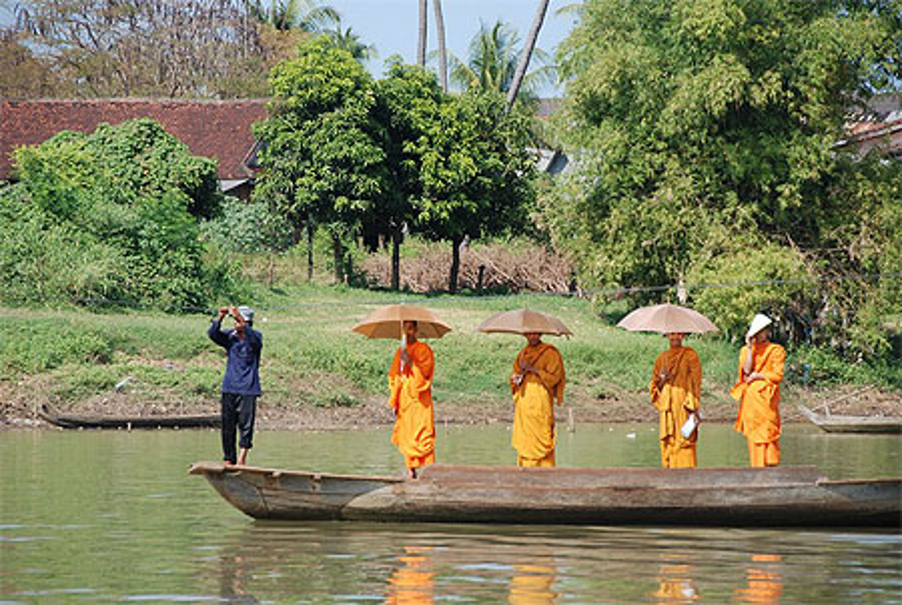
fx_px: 5084
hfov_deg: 10.1
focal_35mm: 202
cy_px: 302
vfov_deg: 6.8
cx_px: 451
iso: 200
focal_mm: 135
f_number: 5.6
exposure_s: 1/500
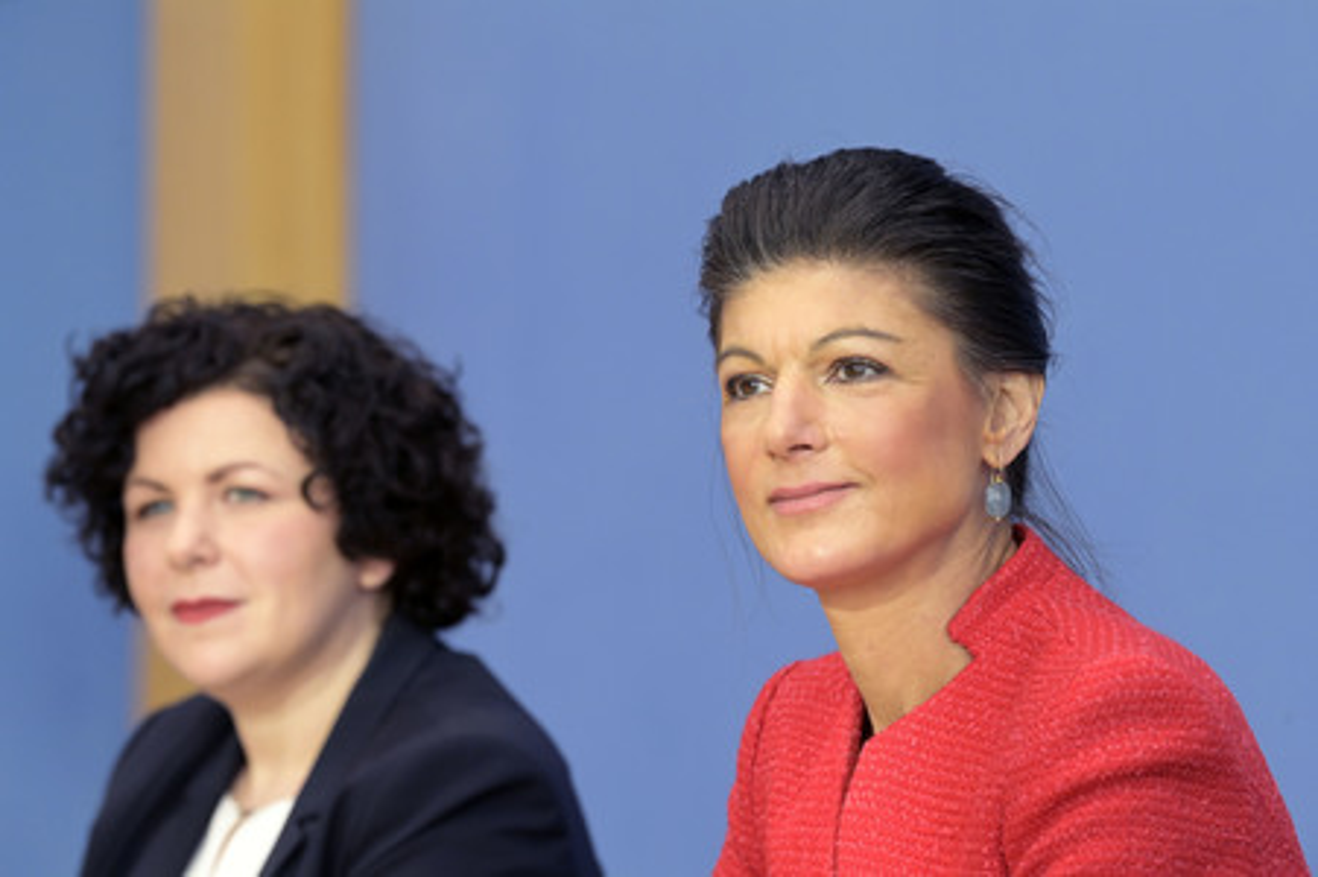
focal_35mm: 185
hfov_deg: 11.1
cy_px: 438
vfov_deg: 7.4
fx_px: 6768
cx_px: 659
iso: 4000
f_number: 5.6
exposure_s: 1/640
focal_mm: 185
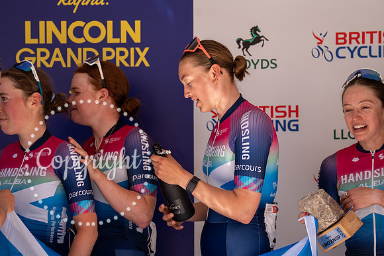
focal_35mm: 200
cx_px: 192
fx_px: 2134
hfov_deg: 10.3
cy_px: 128
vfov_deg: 6.9
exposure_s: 1/1000
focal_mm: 200
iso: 800
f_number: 4
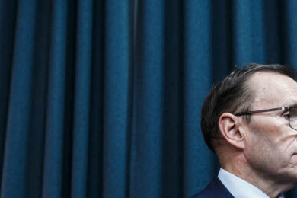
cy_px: 120
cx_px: 160
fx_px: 685
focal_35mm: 83
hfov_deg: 24.5
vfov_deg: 16.4
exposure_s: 1/160
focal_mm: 45
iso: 1600
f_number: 4
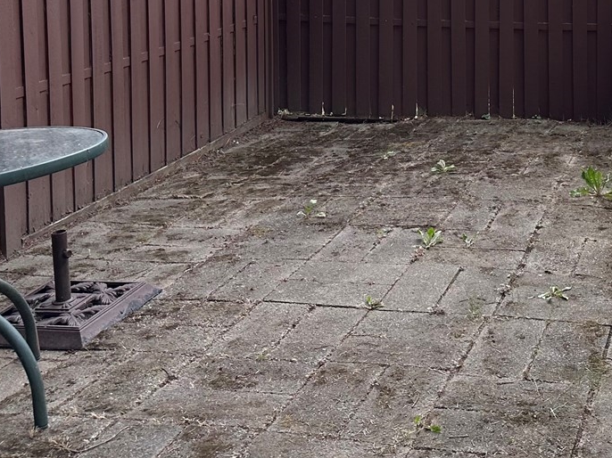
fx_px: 990
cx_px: 558
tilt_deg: -3.4
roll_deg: +0.1
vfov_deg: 24.2
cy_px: -59
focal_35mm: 56
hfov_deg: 32.5
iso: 80
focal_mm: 6.86
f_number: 1.78
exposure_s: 1/541
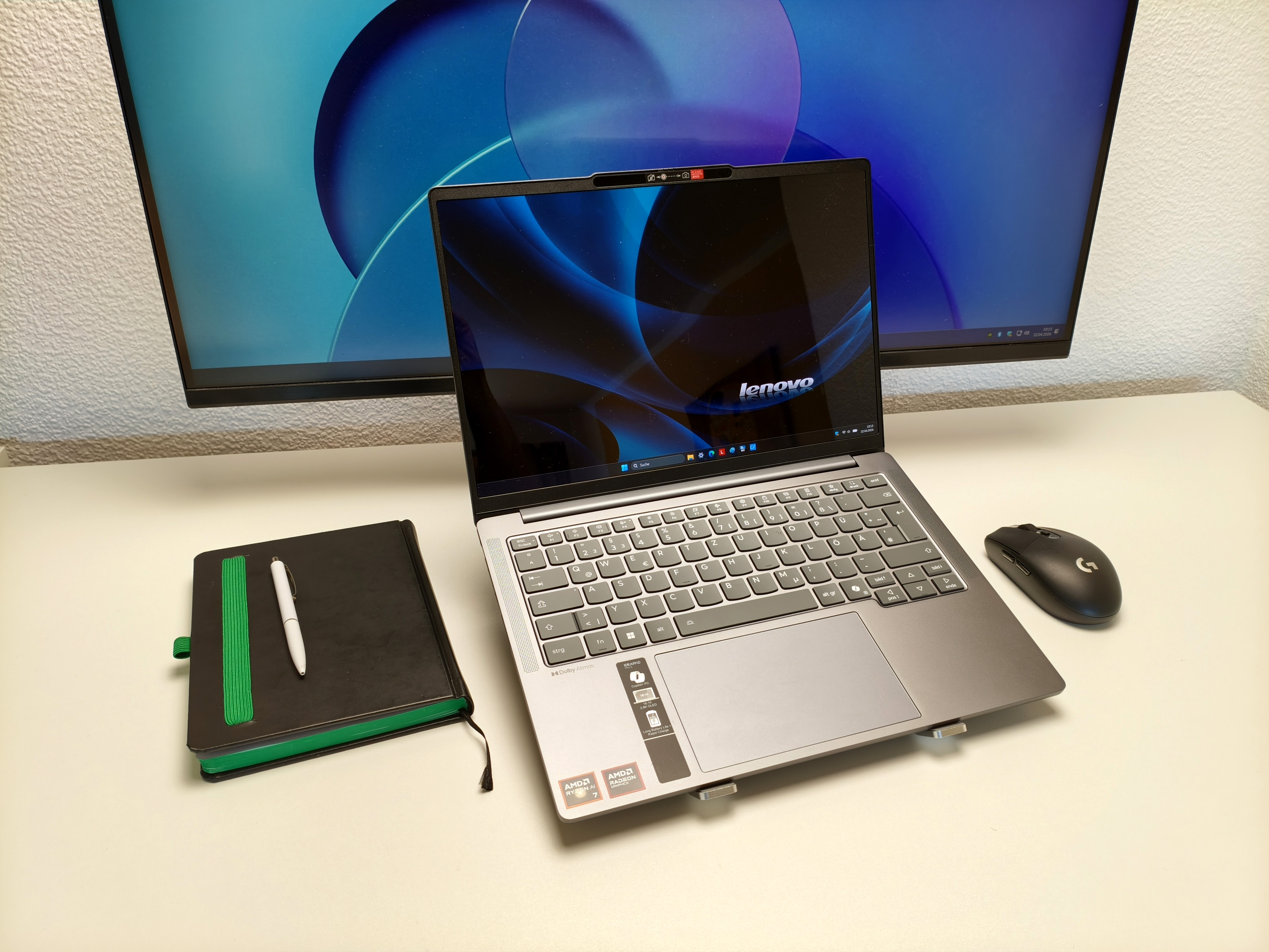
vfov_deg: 53.1
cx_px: 634
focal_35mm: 26
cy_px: 476
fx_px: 953
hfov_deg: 67.3
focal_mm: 4.94
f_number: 1.5
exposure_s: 1/99.8
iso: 160
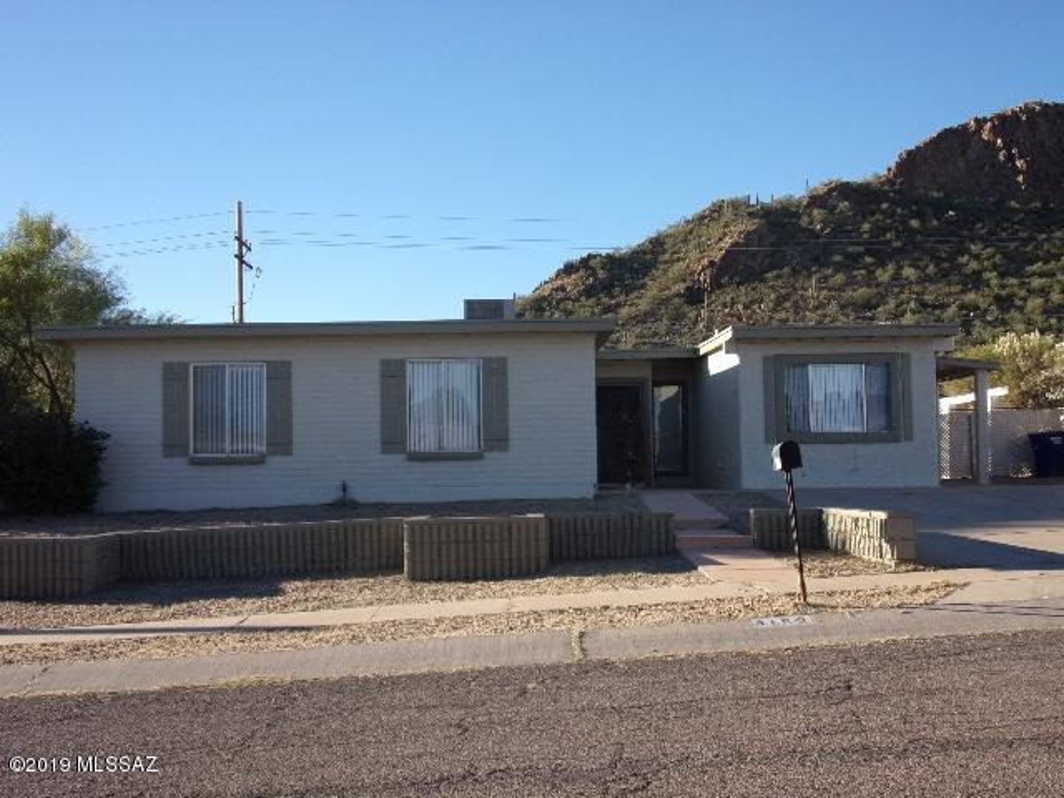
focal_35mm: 39
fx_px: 1199
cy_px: 399
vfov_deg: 36.8
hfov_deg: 47.9
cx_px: 532
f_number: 3.9
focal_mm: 7
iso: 80
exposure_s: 1/450
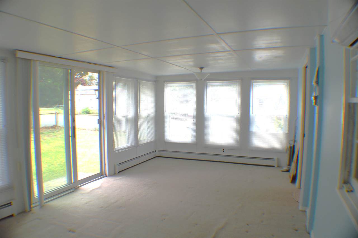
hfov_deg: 62.0
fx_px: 298
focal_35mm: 30
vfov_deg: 43.5
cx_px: 179
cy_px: 119
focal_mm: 20
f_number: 5.6
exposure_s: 1/125
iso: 400
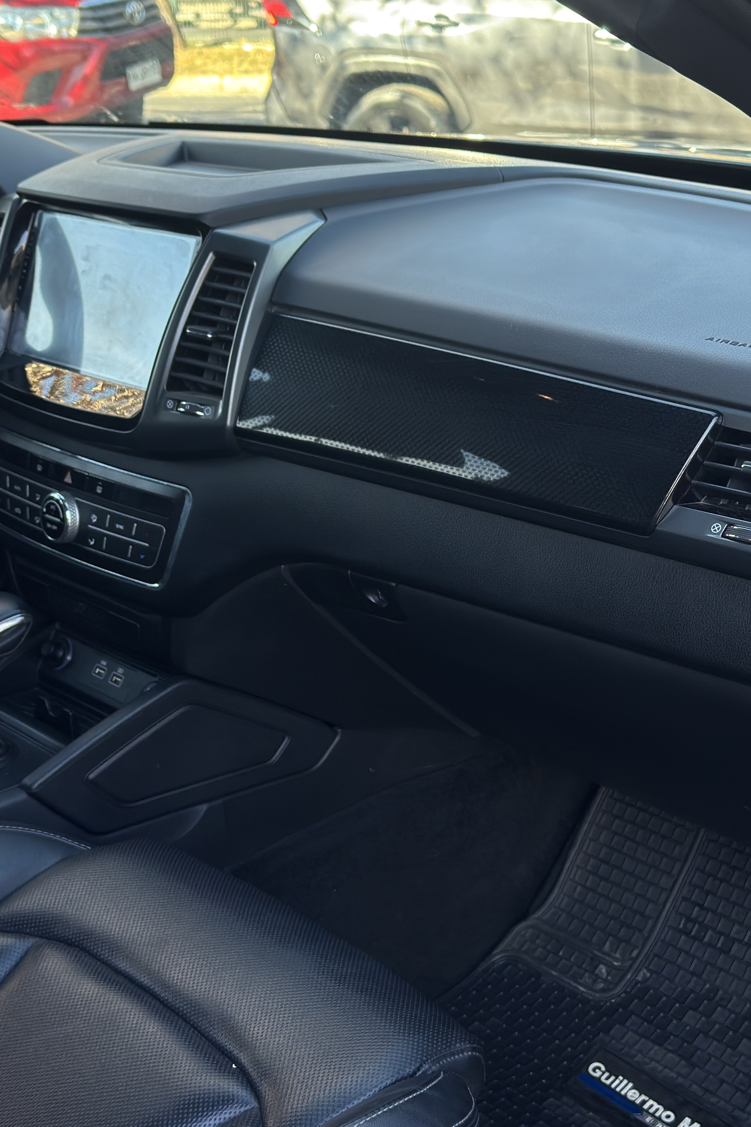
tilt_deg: -20.3
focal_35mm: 57
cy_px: 572
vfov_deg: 35.1
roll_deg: +4.6
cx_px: 298
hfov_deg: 23.7
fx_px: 1783
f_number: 1.78
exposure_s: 1/217
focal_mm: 6.76
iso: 100
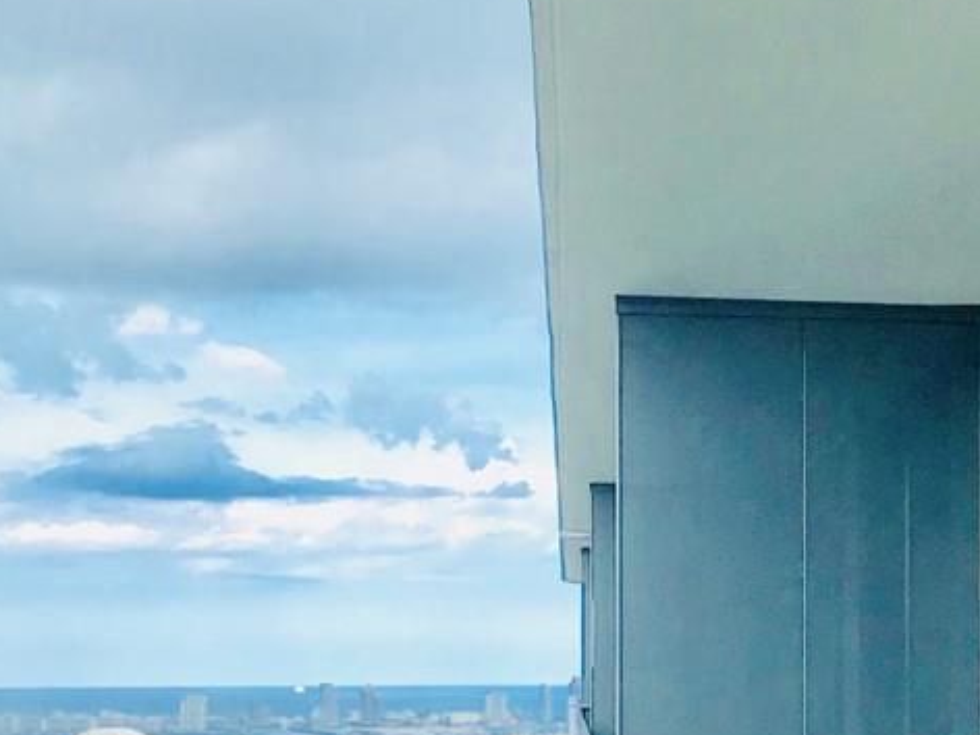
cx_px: 884
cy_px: 650
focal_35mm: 95
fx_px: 2690
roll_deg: +0.1
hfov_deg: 20.2
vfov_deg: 15.4
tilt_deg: +0.3
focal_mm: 3.99
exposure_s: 1/847
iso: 20
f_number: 1.8
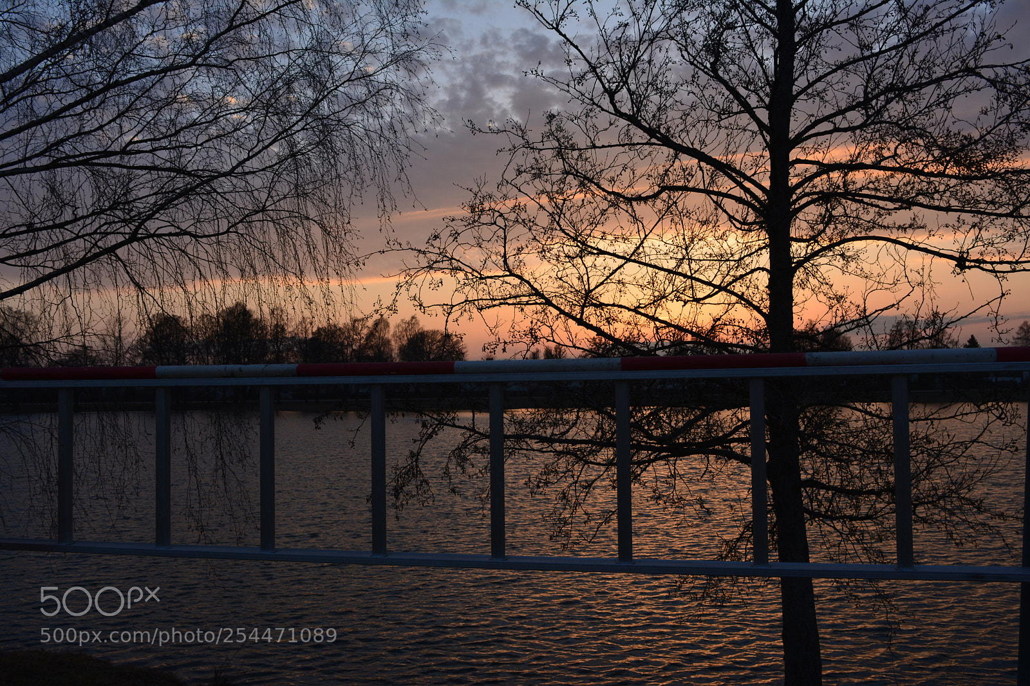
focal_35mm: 33
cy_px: 343
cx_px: 515
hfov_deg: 57.2
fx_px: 944
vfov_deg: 40.0
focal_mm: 22
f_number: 7.1
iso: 200
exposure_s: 1/200
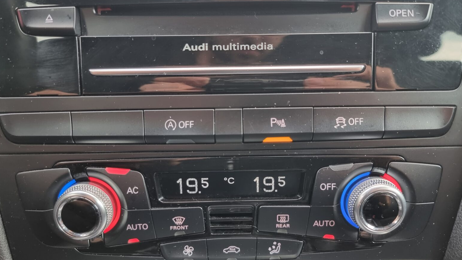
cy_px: 137
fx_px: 331
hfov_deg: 69.8
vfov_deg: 42.9
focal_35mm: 27
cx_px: 235
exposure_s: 1/100
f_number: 1.8
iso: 160
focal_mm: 6.7
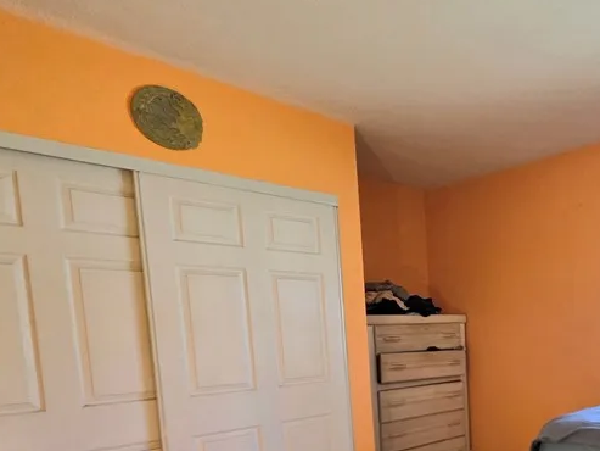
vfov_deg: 47.8
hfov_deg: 56.9
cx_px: 533
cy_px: 375
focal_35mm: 27
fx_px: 468
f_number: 1.9
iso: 250
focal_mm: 2.2
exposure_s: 1/120
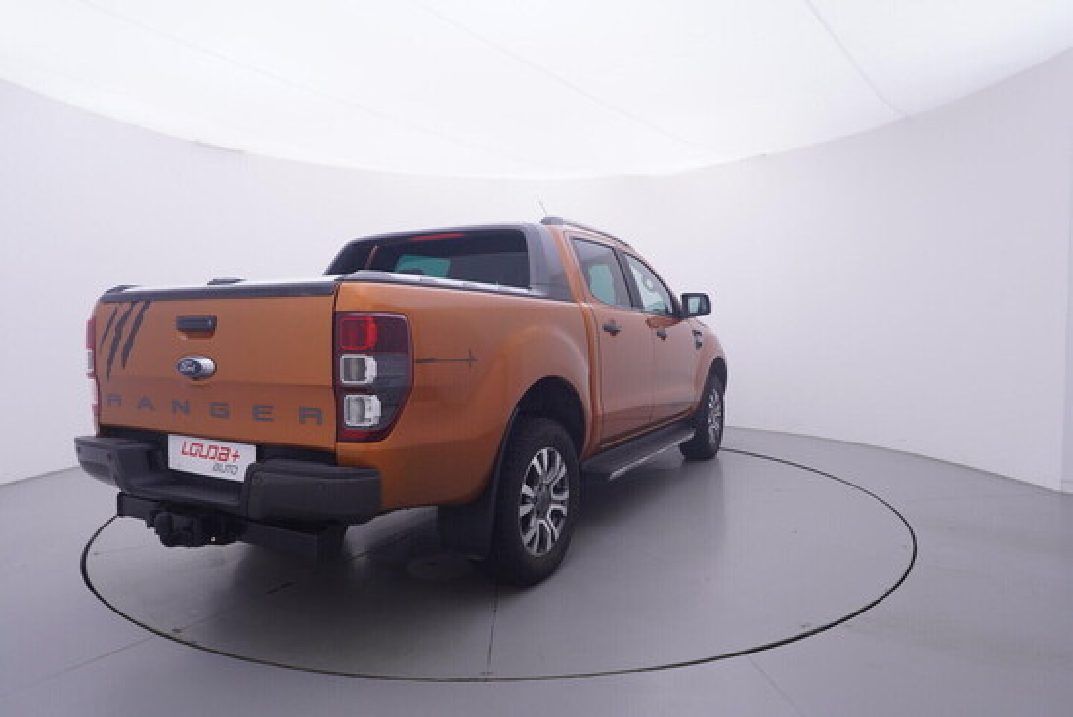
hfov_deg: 77.3
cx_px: 536
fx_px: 671
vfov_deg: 56.2
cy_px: 358
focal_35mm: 22
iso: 200
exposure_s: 1/80
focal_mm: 15
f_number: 5
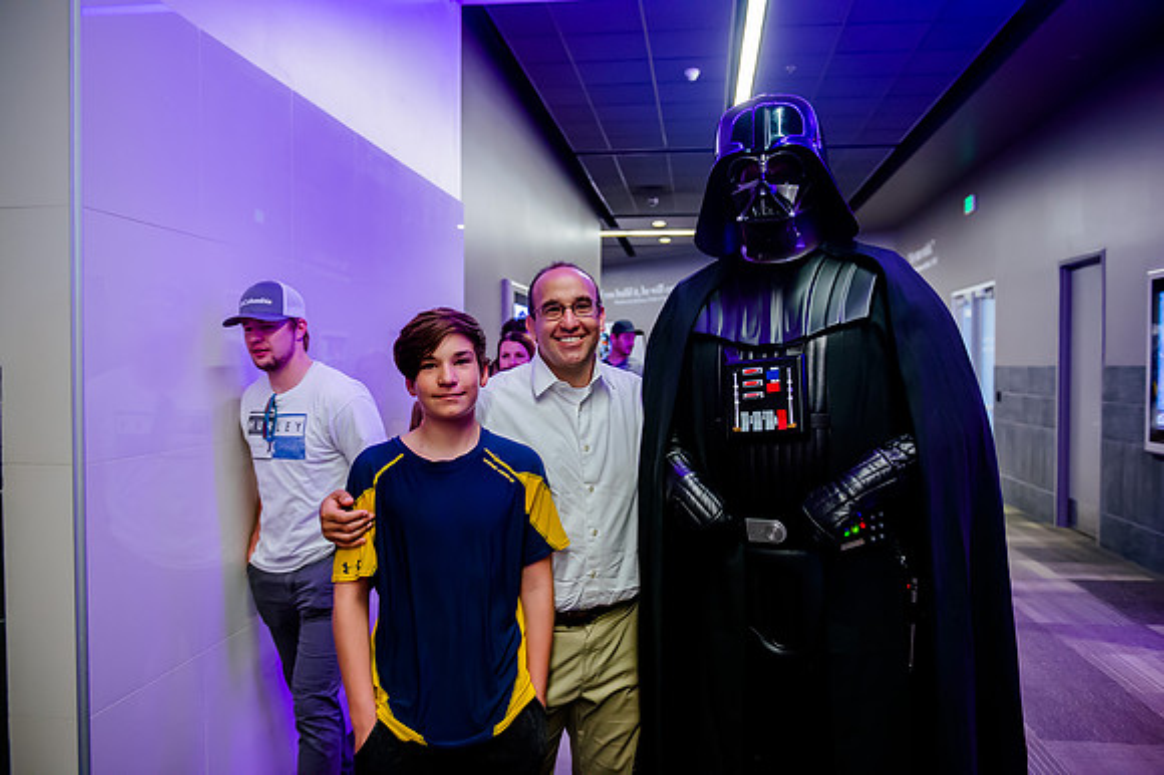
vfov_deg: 44.9
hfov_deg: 63.7
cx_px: 582
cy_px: 388
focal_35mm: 29
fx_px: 937
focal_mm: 29
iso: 3200
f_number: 2.8
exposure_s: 1/100
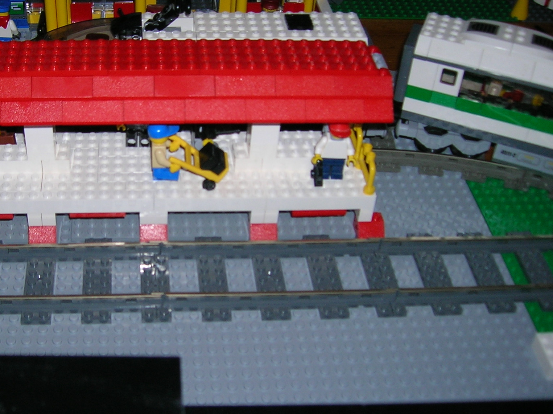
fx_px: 814
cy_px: 192
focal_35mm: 51
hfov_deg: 37.0
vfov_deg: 28.5
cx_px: 170
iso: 50
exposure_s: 1/60.1
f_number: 2.9
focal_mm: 5.7
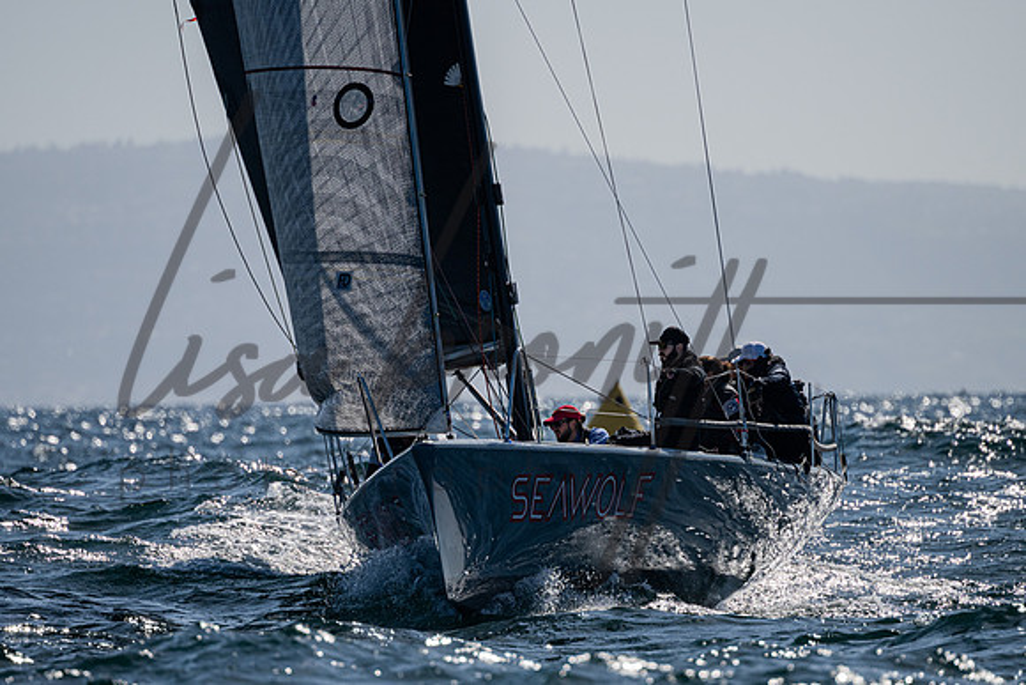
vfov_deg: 2.5
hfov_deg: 3.8
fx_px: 15578
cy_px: 418
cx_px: 530
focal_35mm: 546
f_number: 5.6
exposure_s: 1/8000
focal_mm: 400
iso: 400
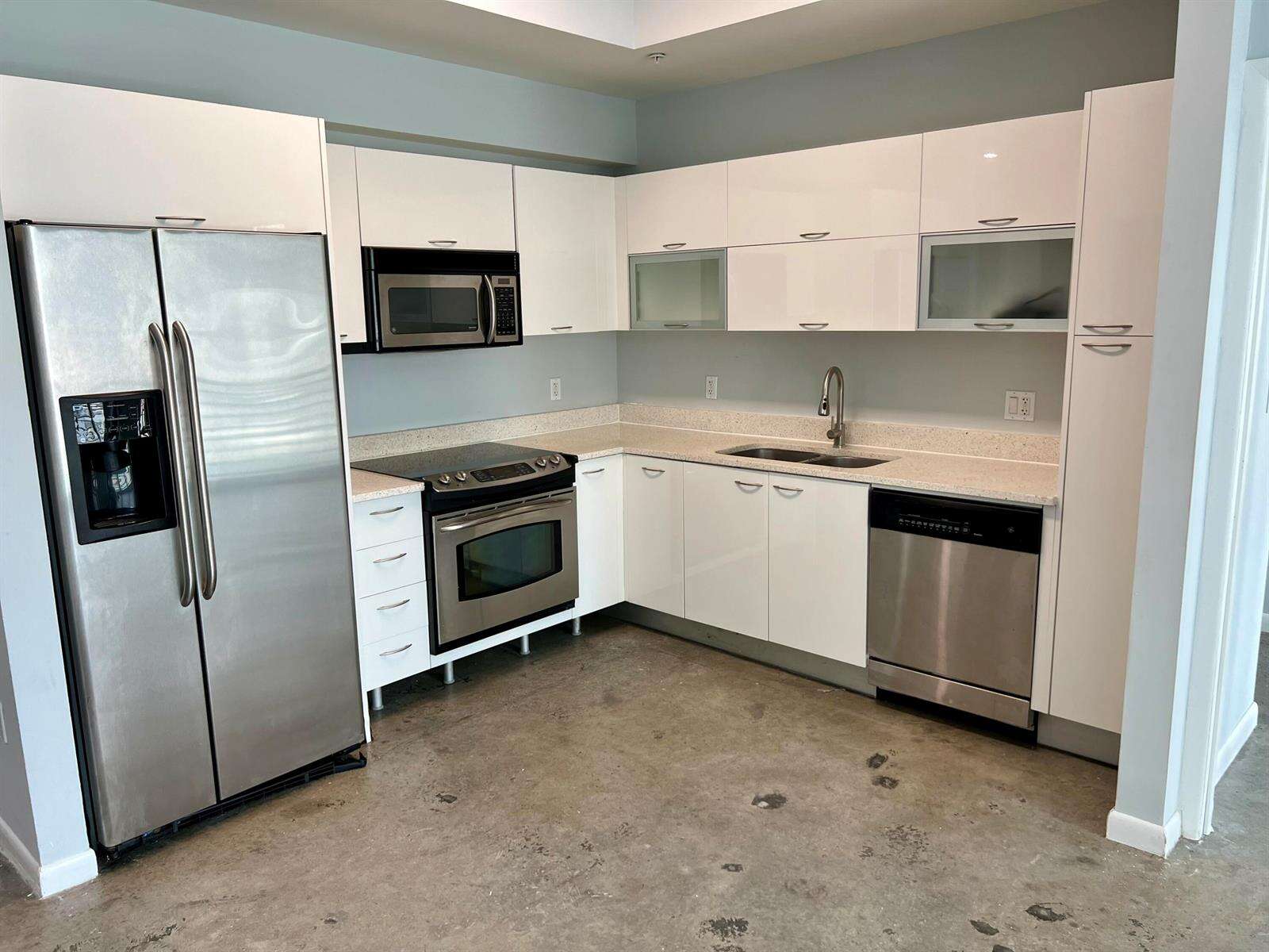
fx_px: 953
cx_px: 634
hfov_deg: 67.3
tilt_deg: -10.7
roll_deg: +1.4
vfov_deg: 53.1
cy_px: 476
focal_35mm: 26
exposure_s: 1/120
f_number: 1.5
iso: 100
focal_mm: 5.7
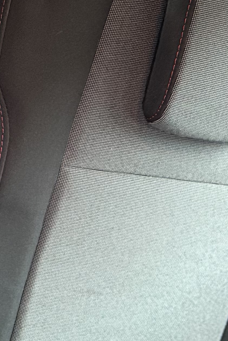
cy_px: 305
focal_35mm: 113
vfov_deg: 17.8
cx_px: -41
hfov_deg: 11.9
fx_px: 1074
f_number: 1.78
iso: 800
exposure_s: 1/60
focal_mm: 6.76
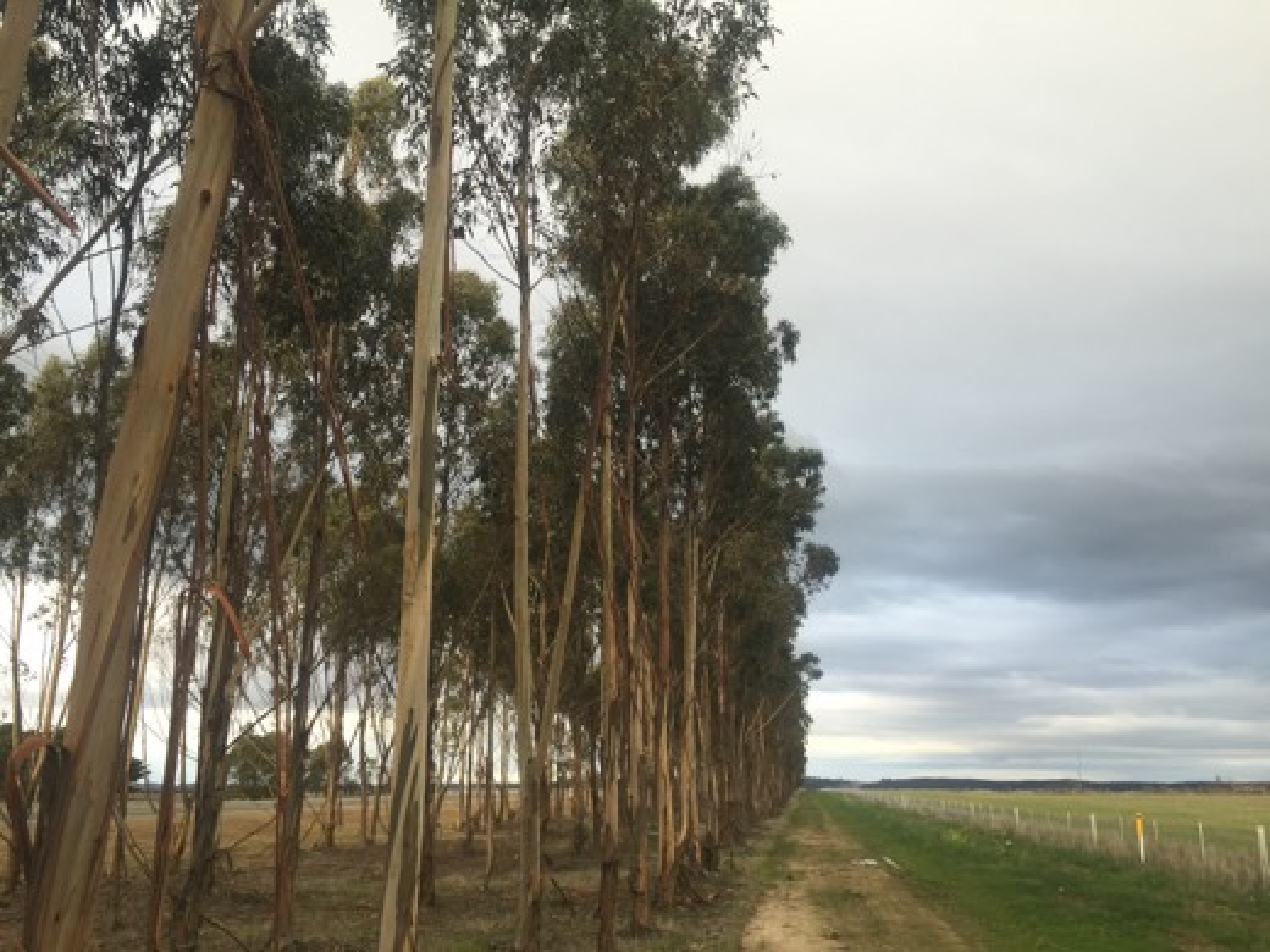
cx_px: 635
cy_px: 476
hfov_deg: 61.7
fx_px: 1064
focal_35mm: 29
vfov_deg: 48.2
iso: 32
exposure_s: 1/120
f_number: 2.2
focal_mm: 4.15
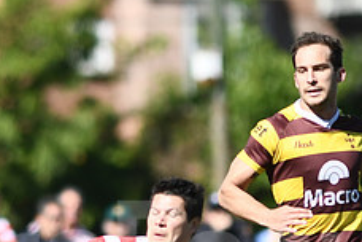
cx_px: 48
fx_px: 11513
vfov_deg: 1.2
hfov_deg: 1.8
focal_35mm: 1145
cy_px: 248
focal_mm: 300
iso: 250
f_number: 2.8
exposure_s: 1/4000
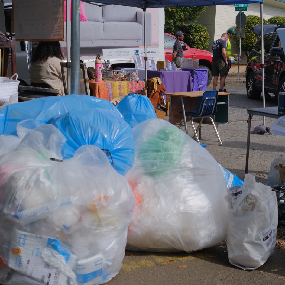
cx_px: 197
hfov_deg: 31.9
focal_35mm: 53
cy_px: 143
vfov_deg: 32.2
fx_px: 494
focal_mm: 27
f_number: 4.5
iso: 320
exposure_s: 1/2000
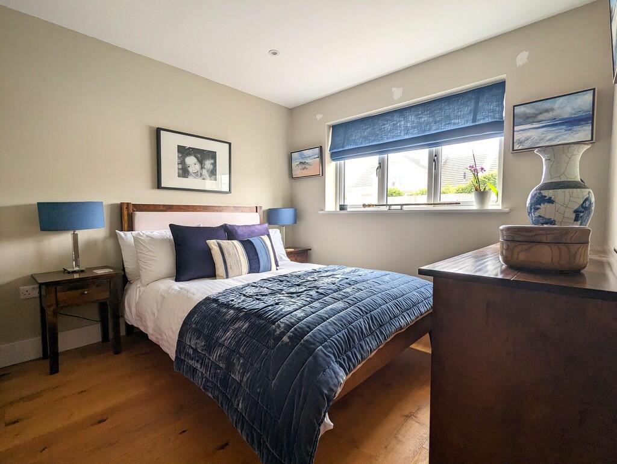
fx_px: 286
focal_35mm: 16
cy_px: 232
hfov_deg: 94.4
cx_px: 308
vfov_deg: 78.2
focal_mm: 2.35
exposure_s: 1/75.5
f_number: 2.2
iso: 42
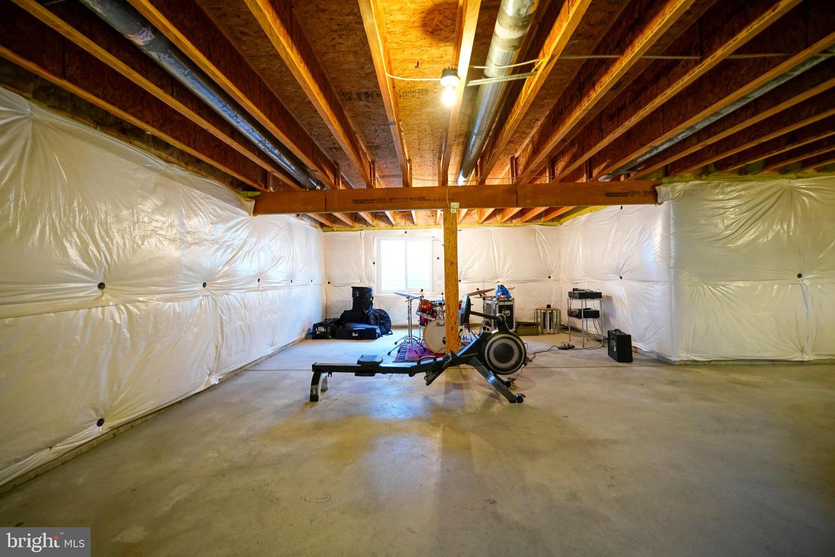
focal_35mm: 15
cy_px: 278
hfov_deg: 100.4
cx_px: 418
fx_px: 348
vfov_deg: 77.3
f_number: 2.8
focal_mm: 10
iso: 2000
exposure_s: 1/30
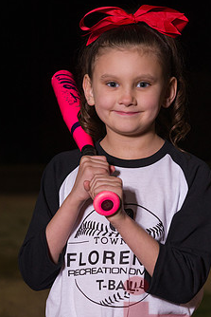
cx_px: 128
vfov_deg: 15.5
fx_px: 1159
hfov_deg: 10.4
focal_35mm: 132
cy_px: 195
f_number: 5.6
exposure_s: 1/500
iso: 2000
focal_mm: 98
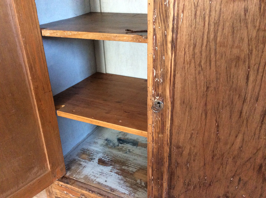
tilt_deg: -26.6
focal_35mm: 32
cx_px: 133
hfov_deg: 56.9
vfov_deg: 44.1
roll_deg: +2.4
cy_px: 99
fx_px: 246
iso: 250
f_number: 2.4
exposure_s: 1/25
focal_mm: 3.3
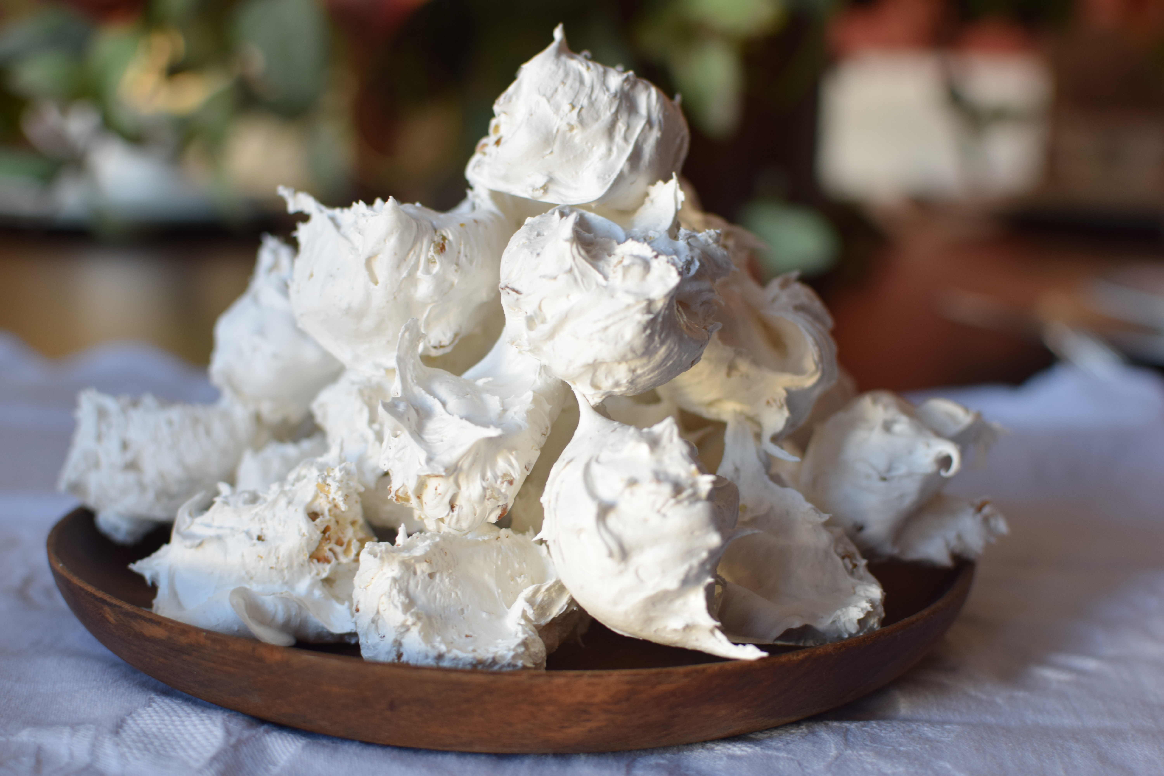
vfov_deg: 25.8
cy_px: 388
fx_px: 1697
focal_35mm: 52
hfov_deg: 37.9
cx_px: 582
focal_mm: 35
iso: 500
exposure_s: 1/60
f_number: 4
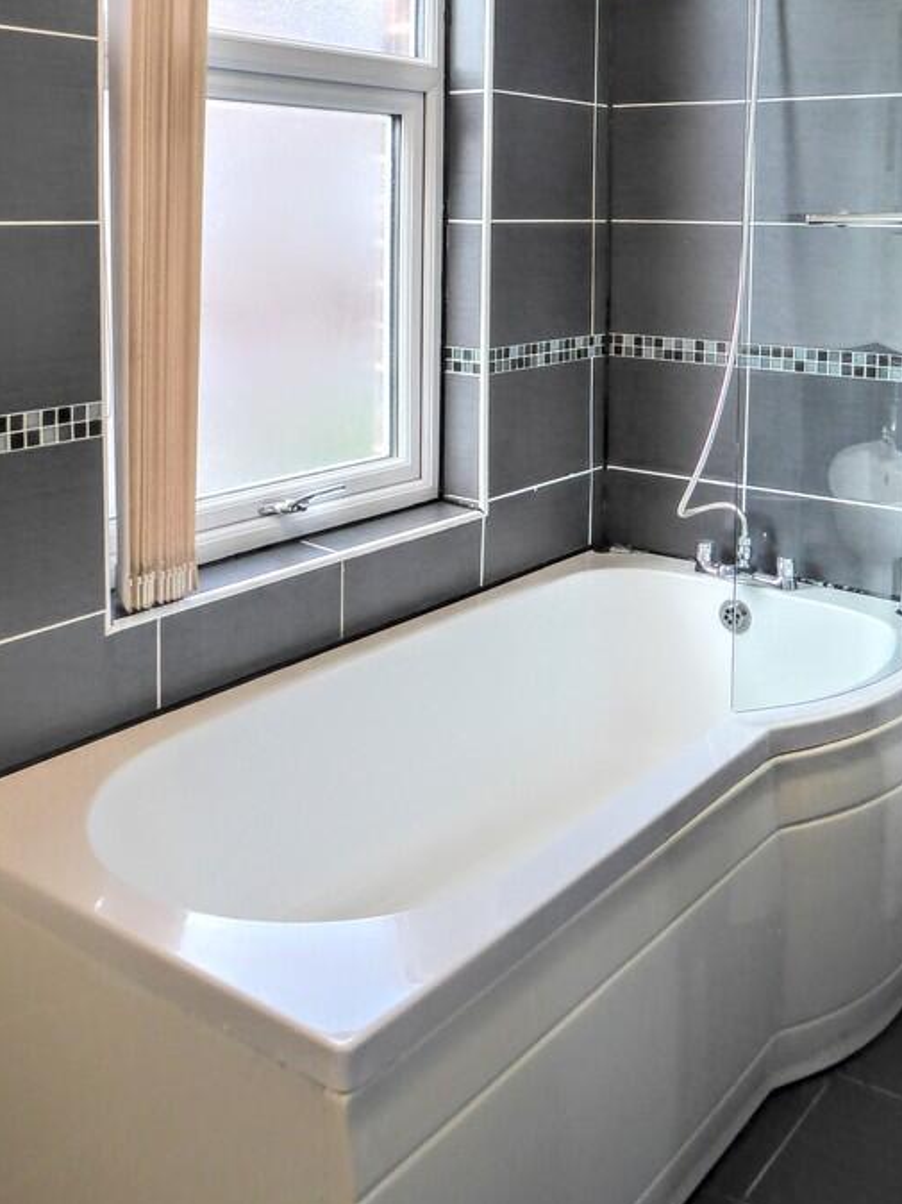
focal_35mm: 38
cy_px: 300
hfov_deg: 37.7
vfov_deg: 47.2
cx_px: 480
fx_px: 1321
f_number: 3.3
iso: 200
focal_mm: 4.3
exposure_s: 1/100
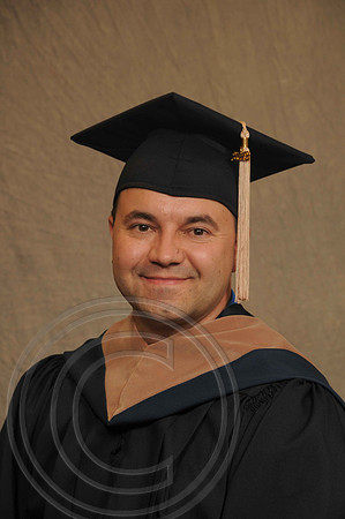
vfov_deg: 15.2
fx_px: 1945
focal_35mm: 135
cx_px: 172
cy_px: 260
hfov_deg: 10.1
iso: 200
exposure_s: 1/60
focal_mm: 90
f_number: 6.3
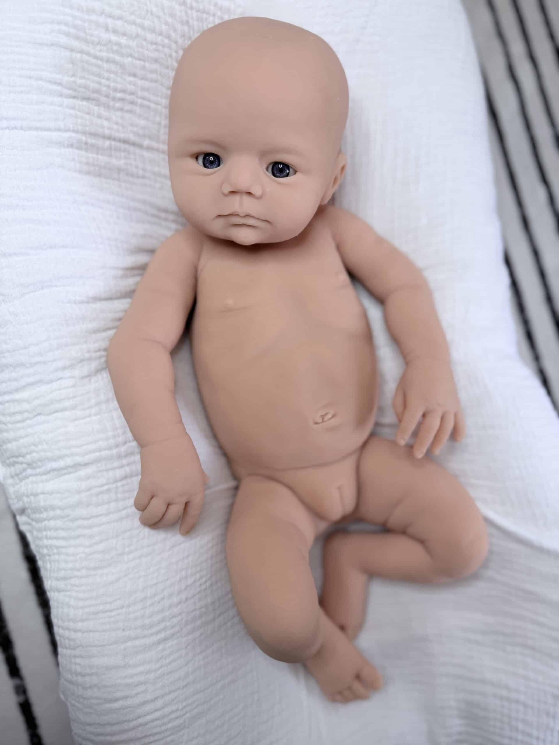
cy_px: 372
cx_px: 280
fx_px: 517
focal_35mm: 24
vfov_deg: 71.6
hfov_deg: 56.8
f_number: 1.78
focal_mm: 6.76
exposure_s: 1/129
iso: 50
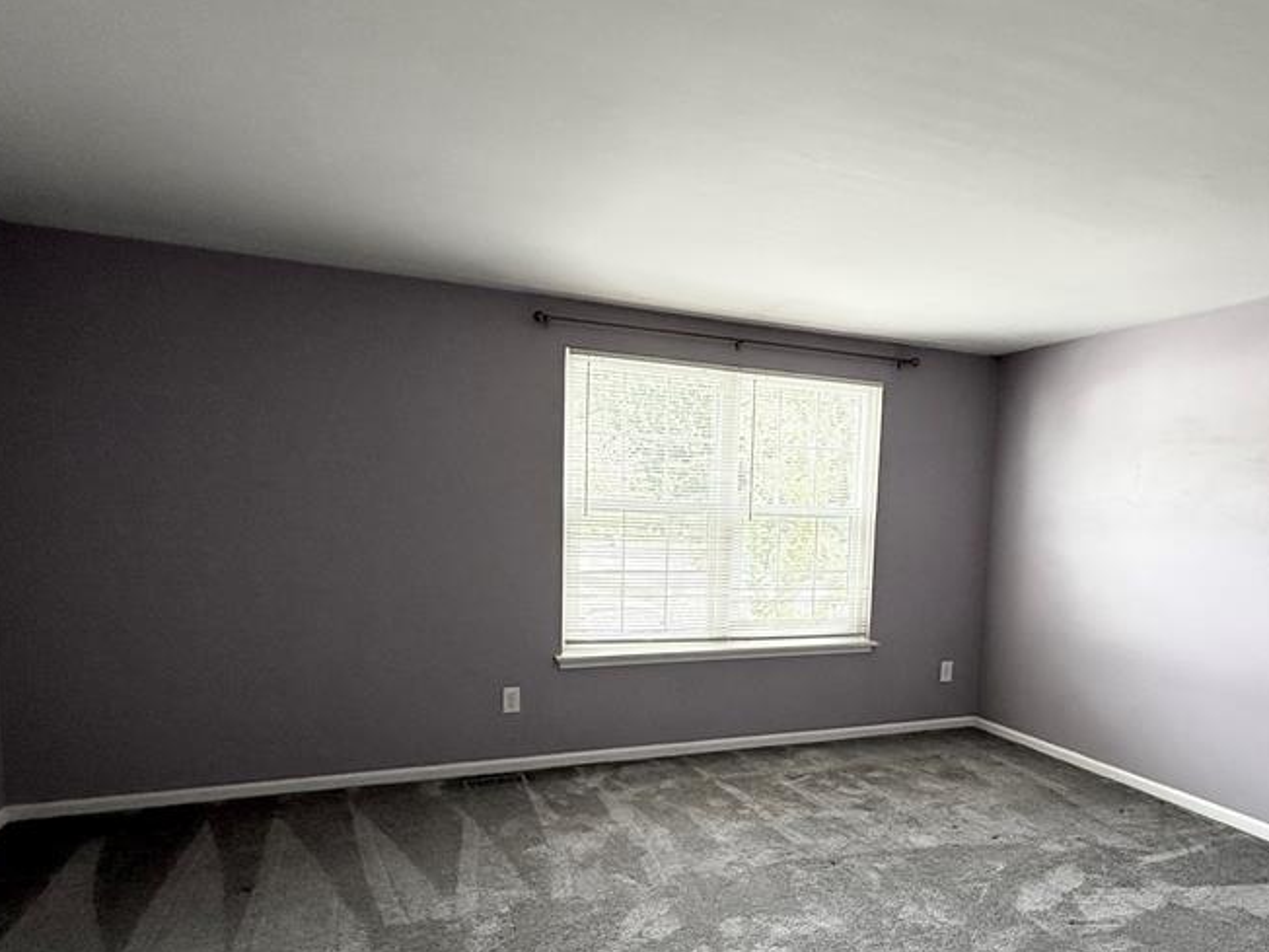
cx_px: 722
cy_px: 586
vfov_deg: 60.4
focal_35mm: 22
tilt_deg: -5.3
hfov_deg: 76.0
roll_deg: -1.8
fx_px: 807
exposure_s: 1/120
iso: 200
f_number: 2.2
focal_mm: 2.22
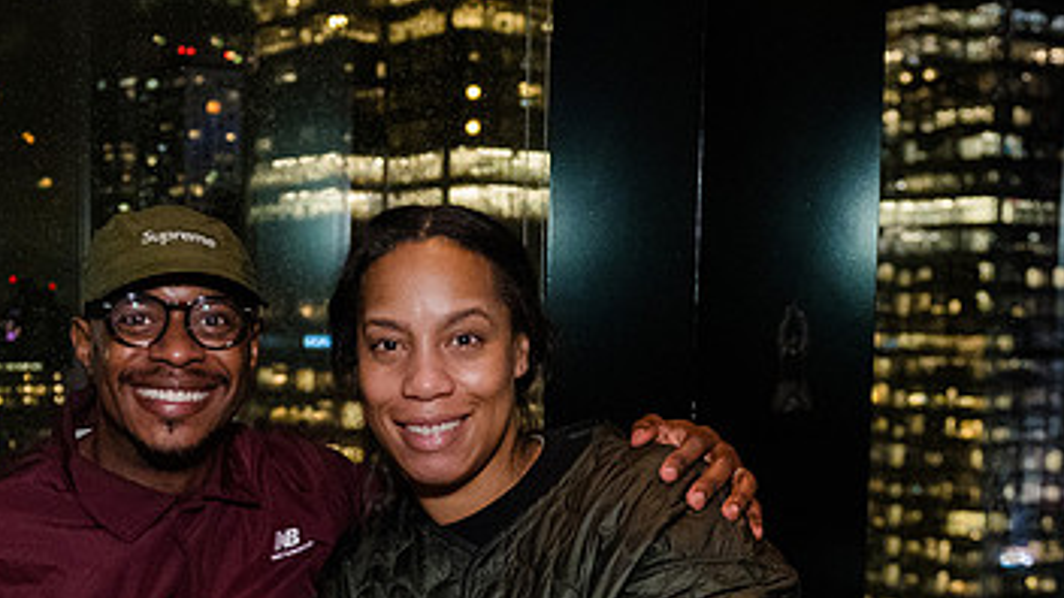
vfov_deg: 19.9
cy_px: 446
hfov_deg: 34.3
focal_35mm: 60
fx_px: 1693
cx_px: 296
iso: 12800
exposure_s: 1/320
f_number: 3.5
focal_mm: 28
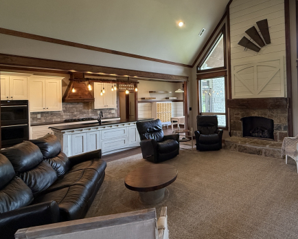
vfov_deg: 65.0
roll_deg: +1.5
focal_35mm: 21
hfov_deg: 73.4
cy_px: 98
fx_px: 185
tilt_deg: +0.8
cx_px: 215
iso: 320
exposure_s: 1/120
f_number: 2.2
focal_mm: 2.22
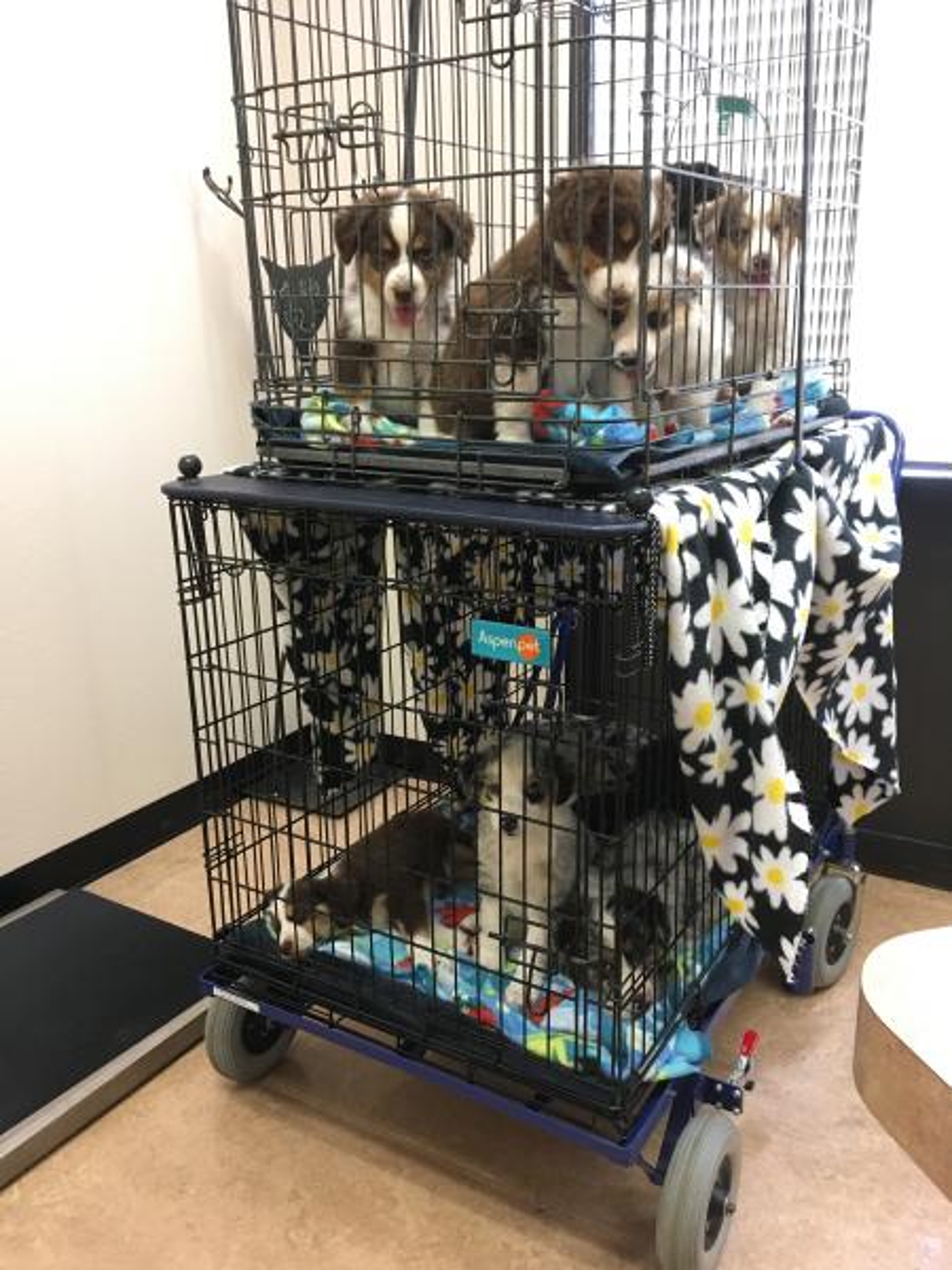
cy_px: 635
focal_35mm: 29
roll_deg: +0.4
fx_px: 1063
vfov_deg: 61.7
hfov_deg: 48.2
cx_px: 476
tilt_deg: -16.2
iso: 160
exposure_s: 1/30
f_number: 2.2
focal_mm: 4.15
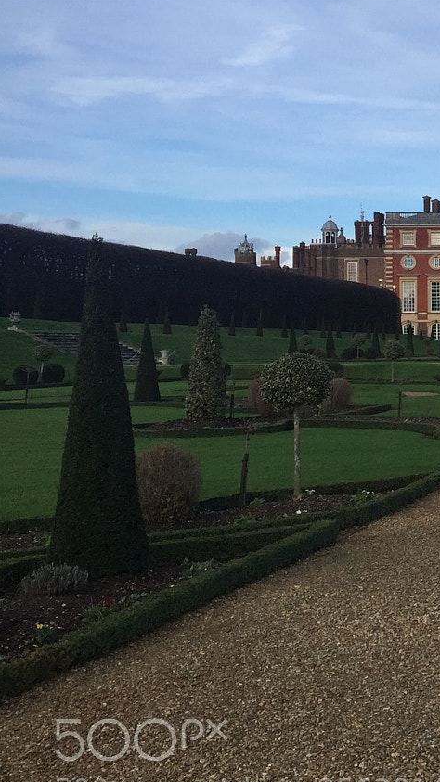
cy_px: 305
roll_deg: +0.2
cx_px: 740
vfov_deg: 34.8
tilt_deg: +2.9
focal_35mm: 60
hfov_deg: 17.2
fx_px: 1245
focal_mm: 4.15
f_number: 2.2
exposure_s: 1/1041
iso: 32
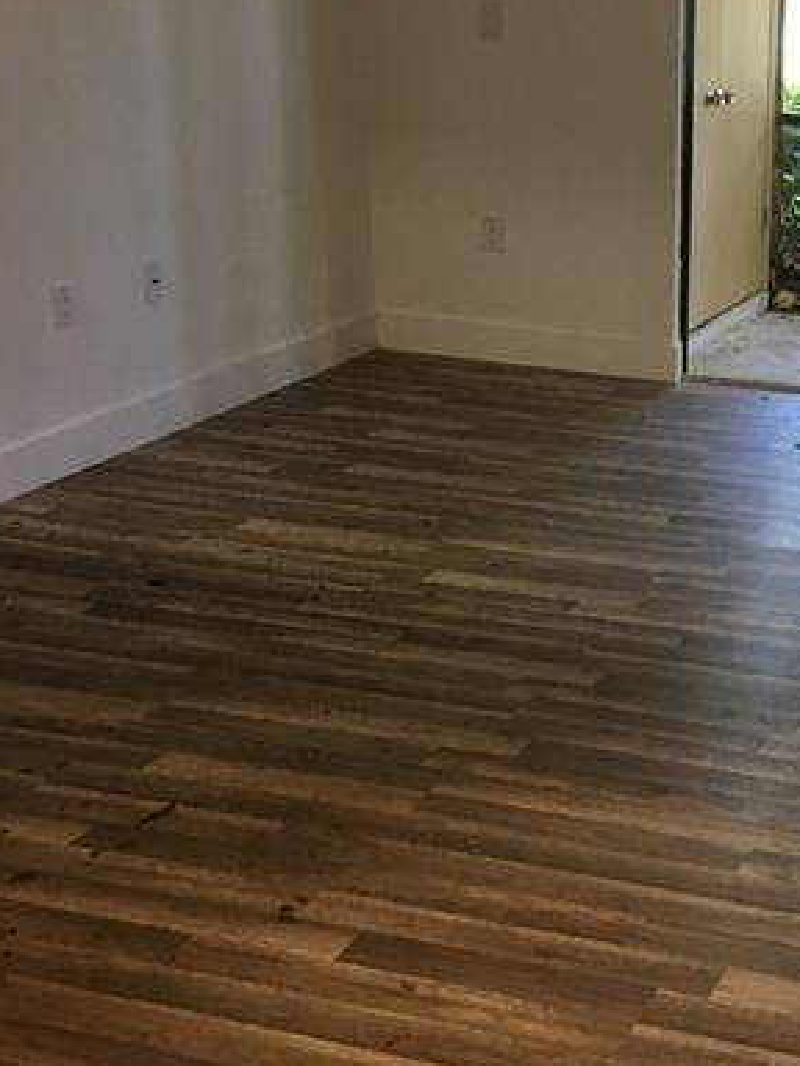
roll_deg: -1.3
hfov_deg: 24.5
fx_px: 1787
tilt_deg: -18.7
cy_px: 500
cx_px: 731
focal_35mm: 58
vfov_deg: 33.2
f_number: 2.2
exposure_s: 1/30
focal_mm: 4.15
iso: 100
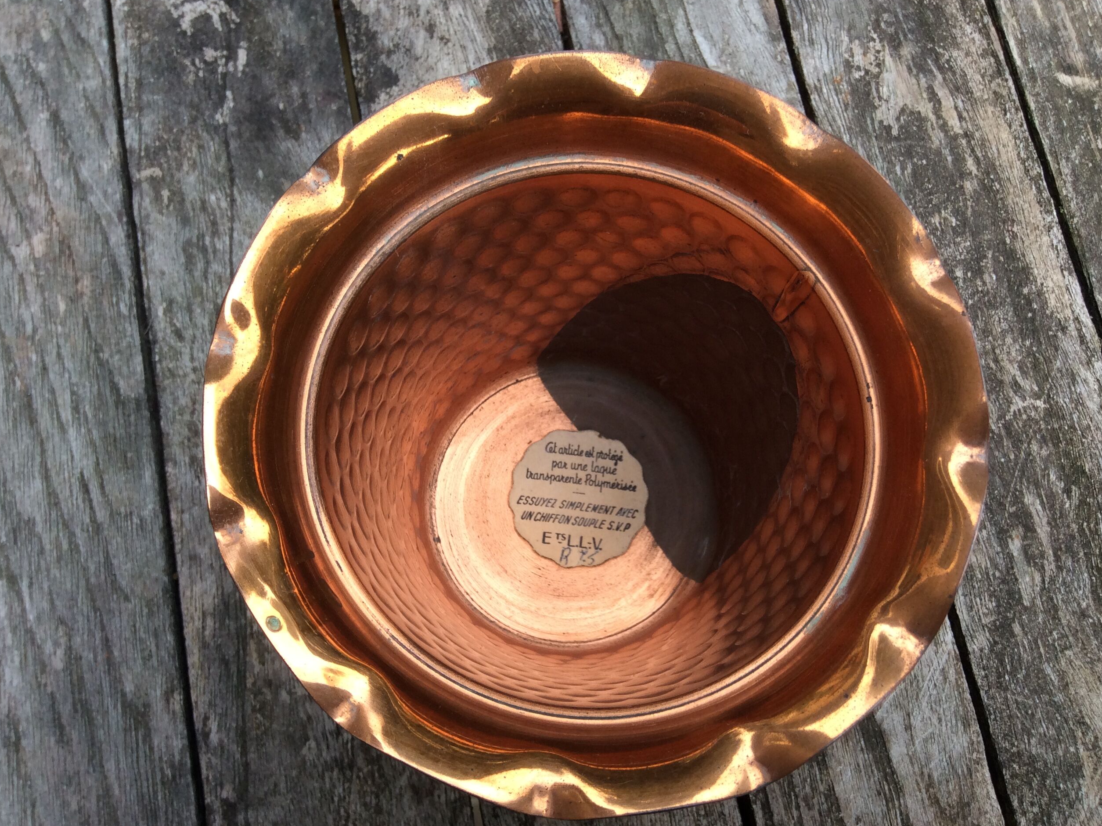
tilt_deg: -77.2
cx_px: 548
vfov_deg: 42.9
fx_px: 1050
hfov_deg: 55.4
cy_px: 412
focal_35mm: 33
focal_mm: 3.3
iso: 32
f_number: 2.4
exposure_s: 1/191
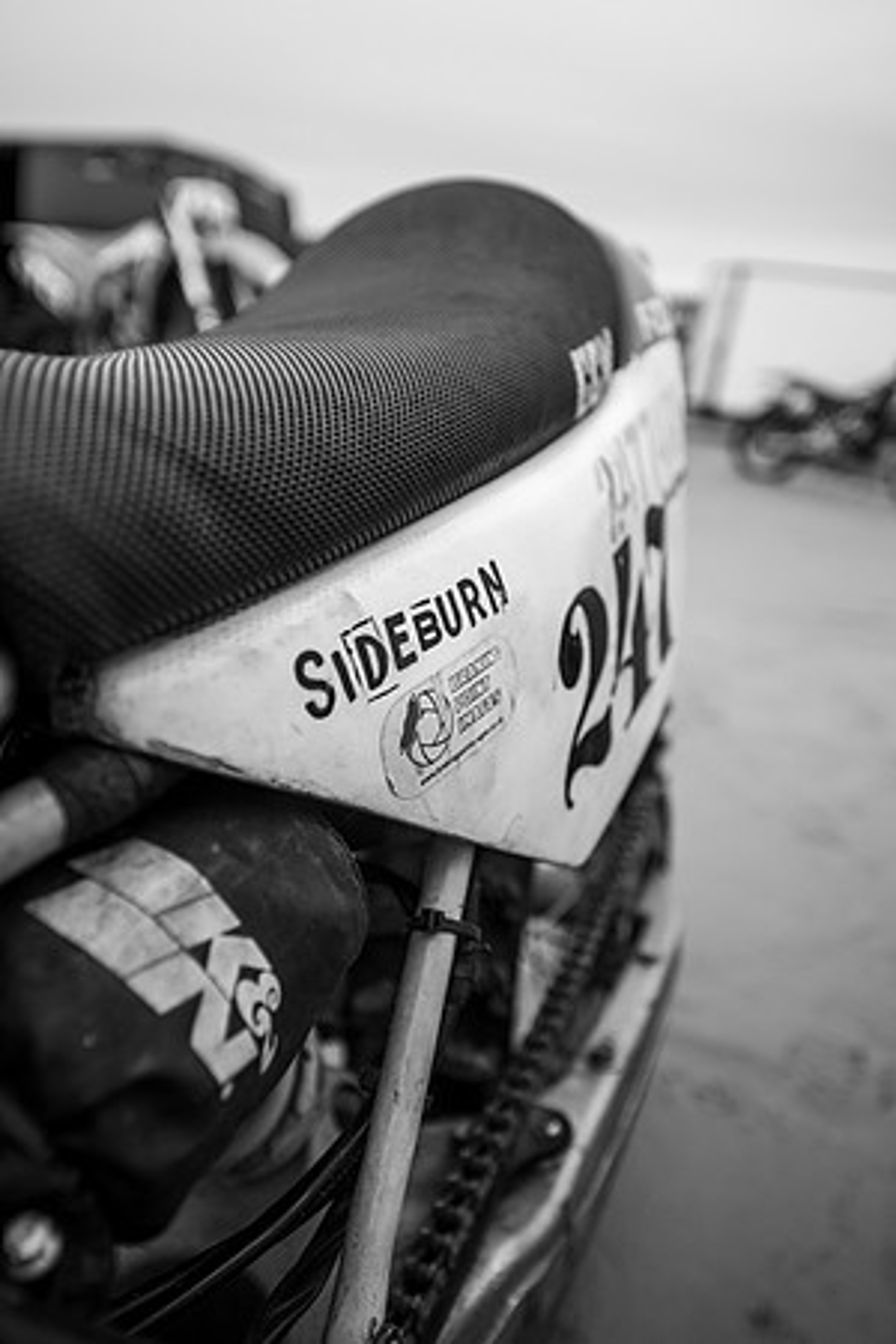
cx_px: 448
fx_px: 896
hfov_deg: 53.1
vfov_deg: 73.7
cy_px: 672
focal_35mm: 24
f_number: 2.8
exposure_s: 1/320
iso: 200
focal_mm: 24
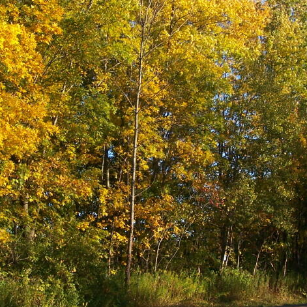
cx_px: 152
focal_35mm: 73
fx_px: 732
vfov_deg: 23.7
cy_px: 133
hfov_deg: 23.7
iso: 80
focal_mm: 6.3
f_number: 2.8
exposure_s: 1/500
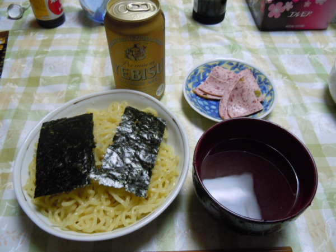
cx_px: 168
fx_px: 291
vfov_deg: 46.8
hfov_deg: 60.0
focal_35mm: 30
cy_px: 126
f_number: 3.5
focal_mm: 5.4
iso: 400
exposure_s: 1/20
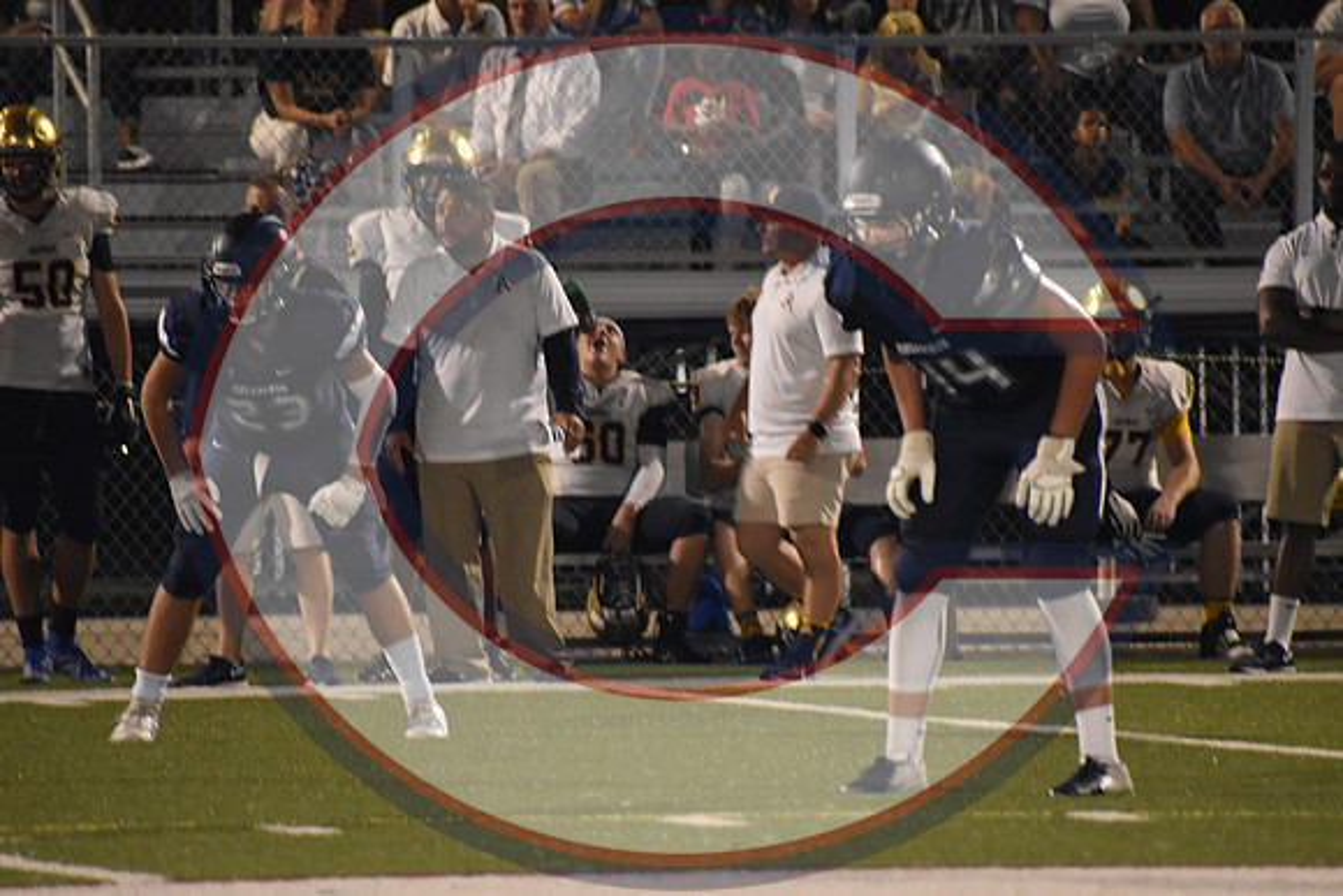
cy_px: 448
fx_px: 16791
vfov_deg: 3.1
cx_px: 672
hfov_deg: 4.6
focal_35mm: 450
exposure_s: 1/60
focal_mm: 300
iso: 2500
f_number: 6.3
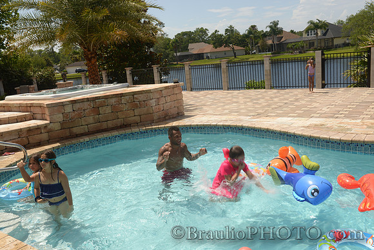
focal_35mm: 32
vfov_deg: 41.1
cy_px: 125
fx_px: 333
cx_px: 187
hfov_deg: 58.7
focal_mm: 32
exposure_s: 1/160
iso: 140
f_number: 13
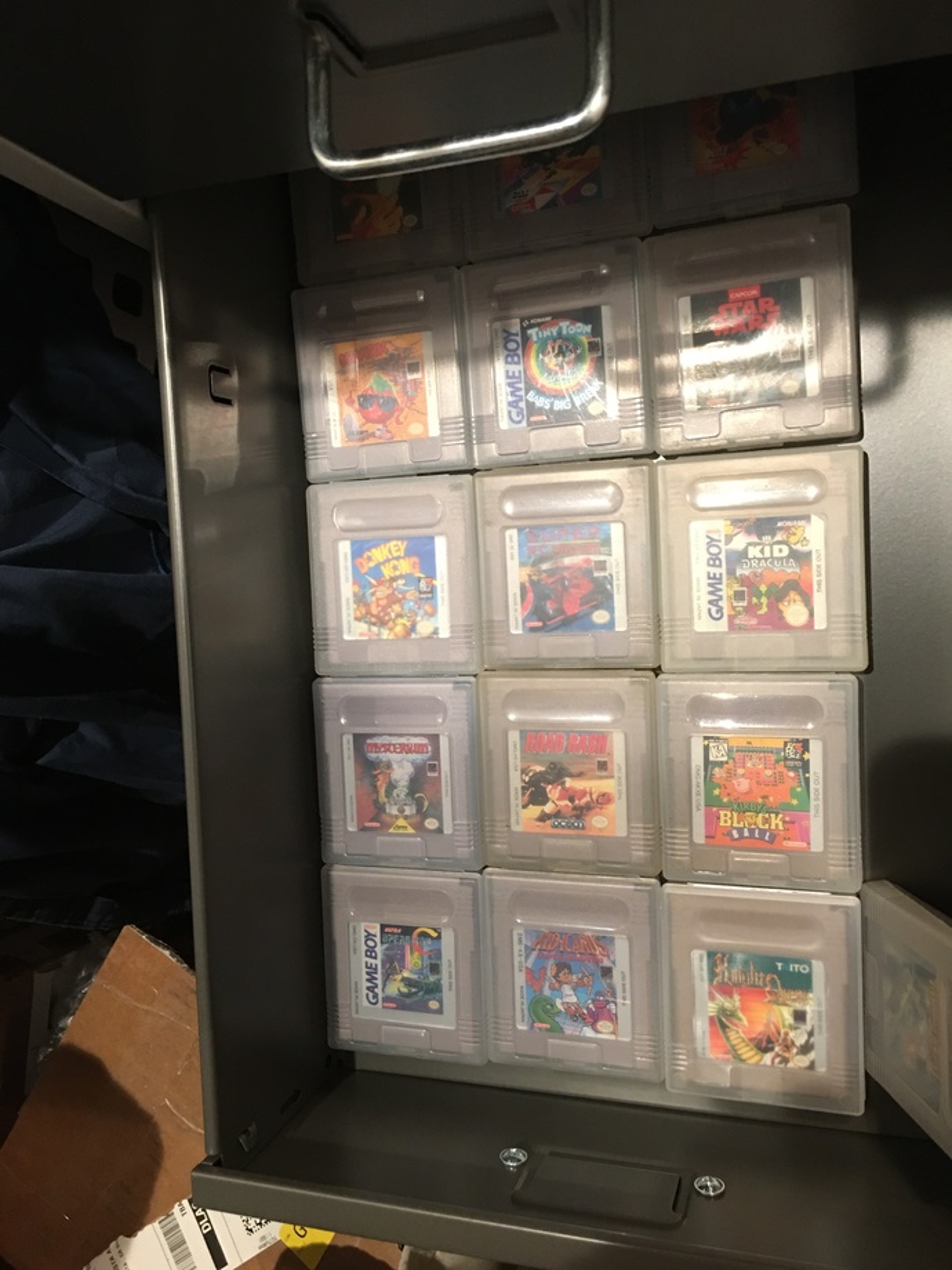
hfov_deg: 48.2
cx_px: 476
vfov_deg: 61.7
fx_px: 1063
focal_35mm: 29
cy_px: 635
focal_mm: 4.15
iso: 100
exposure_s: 1/10
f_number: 2.2
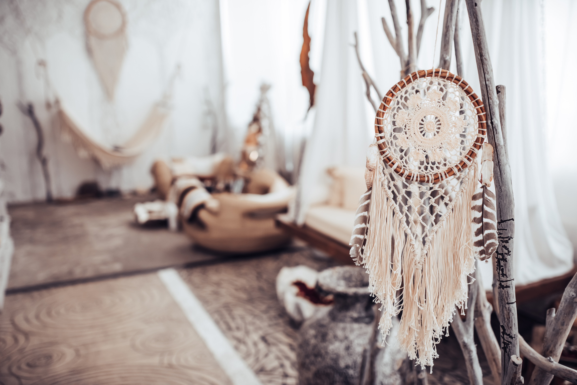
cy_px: 192
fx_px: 561
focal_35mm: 35
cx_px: 288
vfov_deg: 37.9
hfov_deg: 54.4
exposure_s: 1/160
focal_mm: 35
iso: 800
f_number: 2
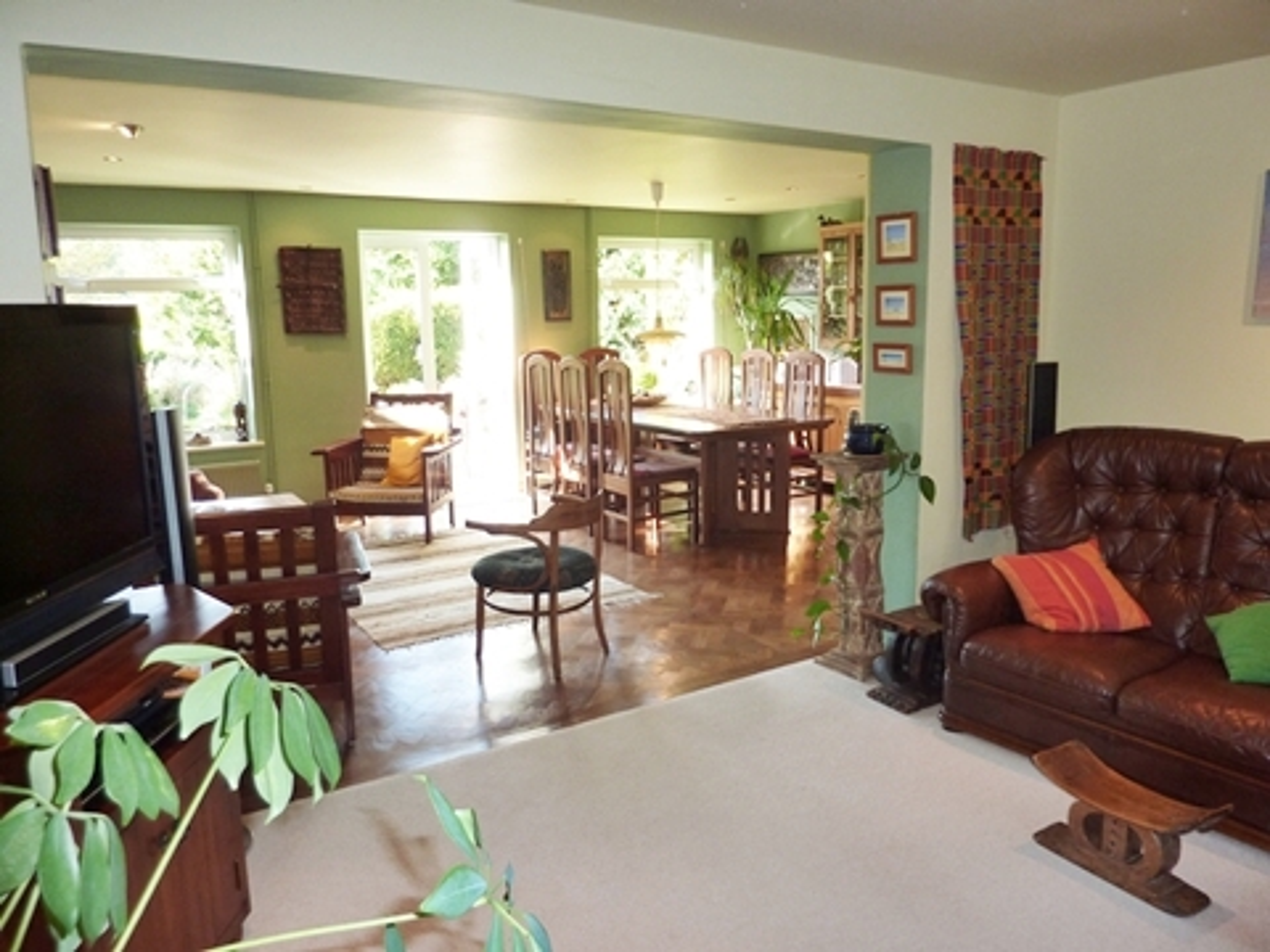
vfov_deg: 54.9
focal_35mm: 25
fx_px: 917
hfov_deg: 69.4
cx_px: 635
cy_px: 476
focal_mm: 4.1
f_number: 3.3
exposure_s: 1/30
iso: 125
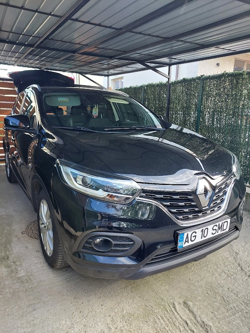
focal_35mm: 25
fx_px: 241
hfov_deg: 54.9
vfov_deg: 69.4
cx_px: 125
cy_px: 166
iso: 50
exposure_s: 1/50
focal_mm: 5.23
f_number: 1.8
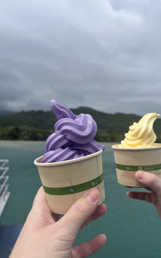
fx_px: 197
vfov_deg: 66.5
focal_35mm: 28
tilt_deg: +3.0
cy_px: 130
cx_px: 86
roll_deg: -2.5
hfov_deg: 44.5
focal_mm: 5.1
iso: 50
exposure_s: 1/5848
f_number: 1.6
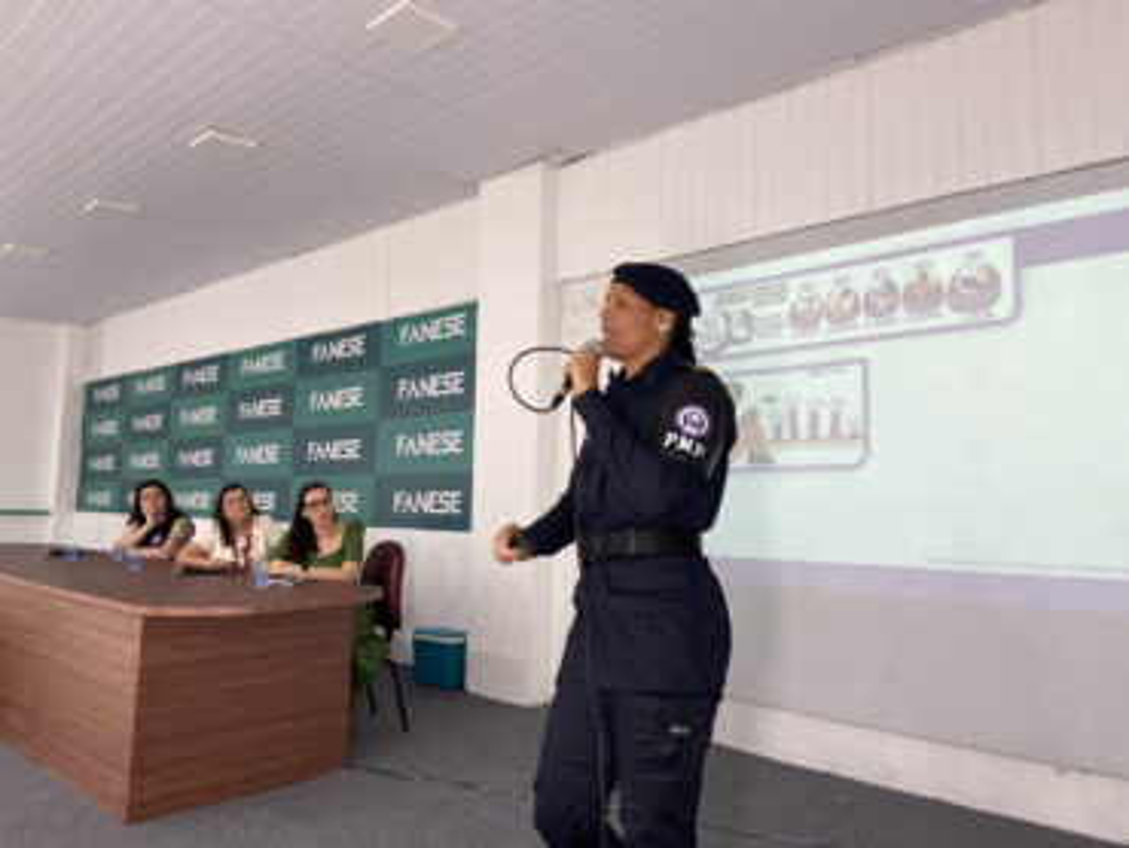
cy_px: 424
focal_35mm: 26
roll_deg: -0.9
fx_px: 849
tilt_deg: +3.7
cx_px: 564
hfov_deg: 67.3
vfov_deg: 53.1
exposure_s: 1/60
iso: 250
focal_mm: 4.25
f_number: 1.8
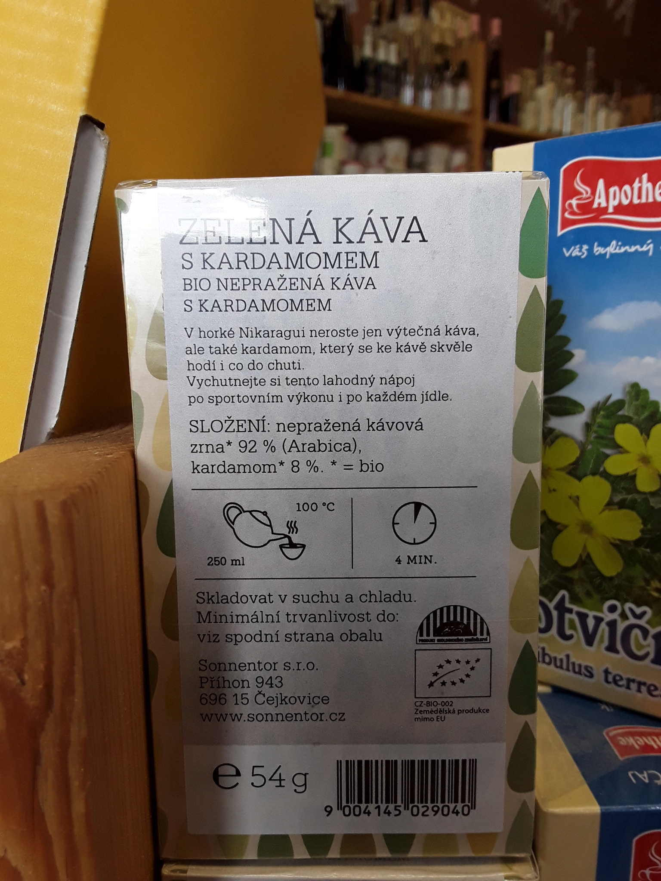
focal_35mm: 27
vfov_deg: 65.3
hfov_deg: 51.4
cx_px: 330
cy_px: 440
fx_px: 687
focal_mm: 2.91
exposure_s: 1/100
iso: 64
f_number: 1.9
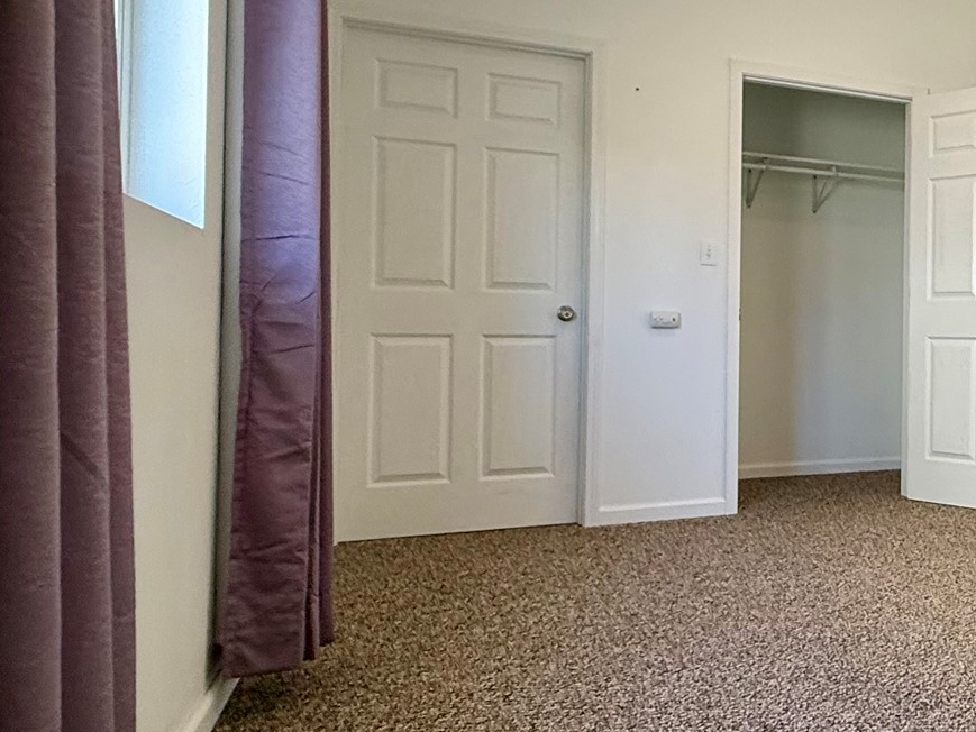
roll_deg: -0.3
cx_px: 915
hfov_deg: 48.3
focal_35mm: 33
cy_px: 323
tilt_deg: +1.4
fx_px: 931
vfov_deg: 42.9
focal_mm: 2.22
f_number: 2.2
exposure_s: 1/120
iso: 200
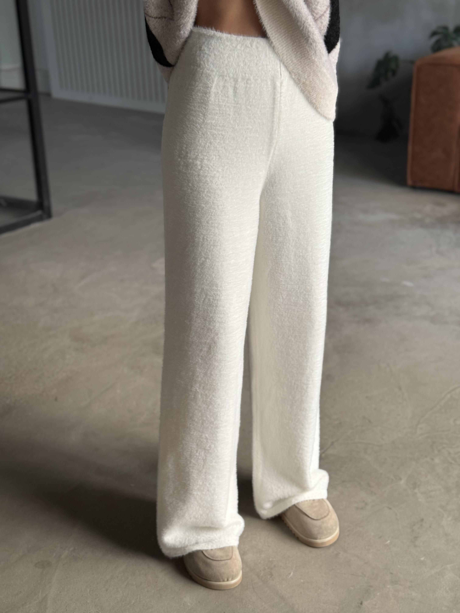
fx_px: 850
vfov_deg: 39.7
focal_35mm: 48
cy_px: 306
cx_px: 230
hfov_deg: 30.3
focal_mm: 6.76
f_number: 1.78
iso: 100
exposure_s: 1/96
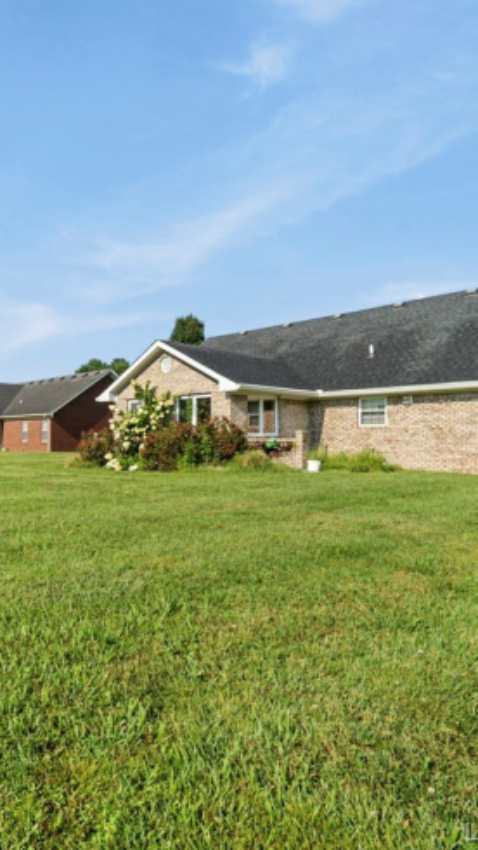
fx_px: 541
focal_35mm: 24
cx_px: 139
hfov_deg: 46.5
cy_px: 424
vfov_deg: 76.3
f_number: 8
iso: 400
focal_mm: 10
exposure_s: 1/640
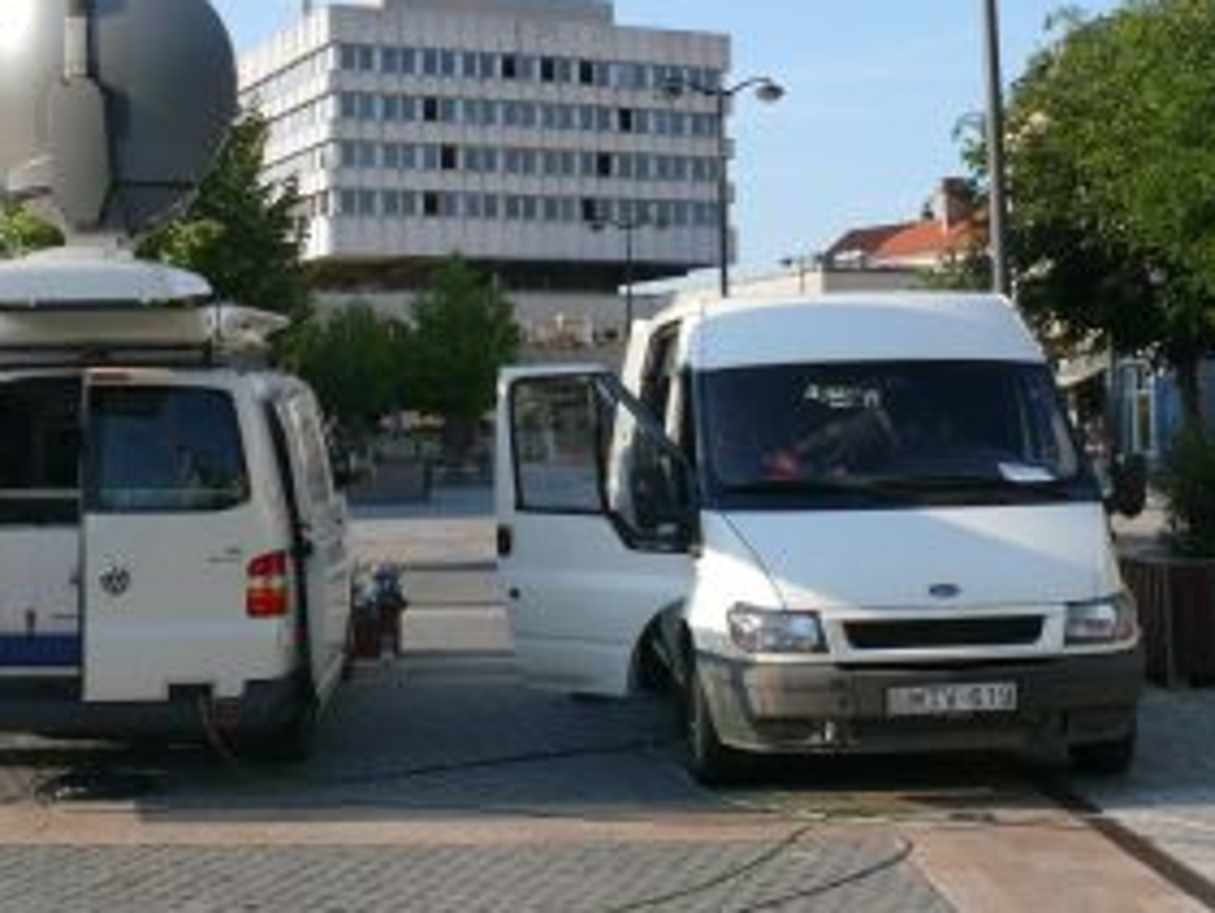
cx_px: 519
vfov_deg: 25.7
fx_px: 1966
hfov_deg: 34.3
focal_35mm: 56
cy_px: 208
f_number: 5.6
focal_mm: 7.4
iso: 100
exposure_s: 1/320
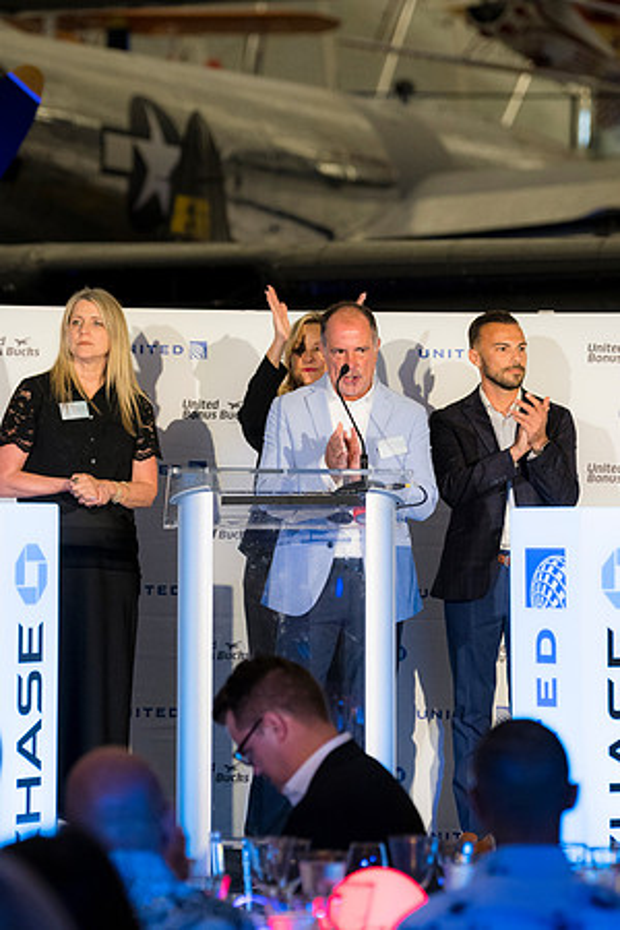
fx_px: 4262
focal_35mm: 165
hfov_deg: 8.3
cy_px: 465
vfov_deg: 12.5
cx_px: 310
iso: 1000
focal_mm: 110
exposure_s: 1/160
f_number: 2.8
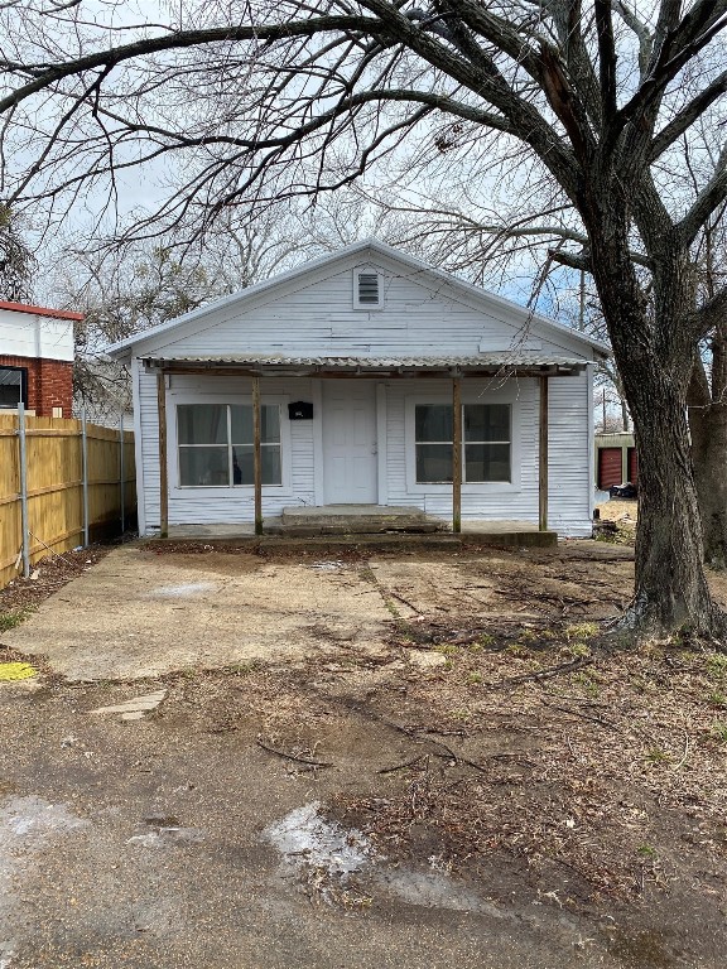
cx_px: 364
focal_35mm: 26
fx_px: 728
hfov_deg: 53.1
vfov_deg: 67.3
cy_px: 484
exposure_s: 1/1961
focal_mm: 4.25
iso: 32
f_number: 1.8
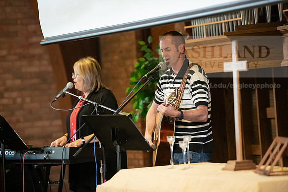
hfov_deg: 12.1
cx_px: 144
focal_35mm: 170
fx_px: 1360
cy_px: 96
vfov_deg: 8.1
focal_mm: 170
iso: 2500
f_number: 2.8
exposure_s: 1/125
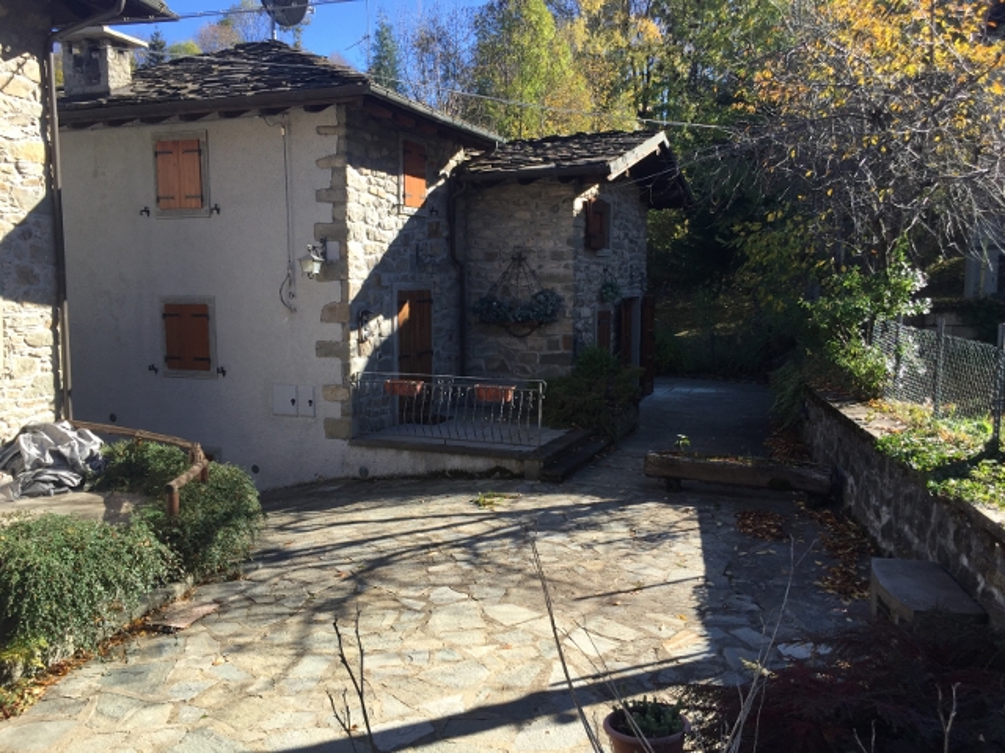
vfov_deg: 48.2
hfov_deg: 61.7
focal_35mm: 29
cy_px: 376
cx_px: 502
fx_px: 842
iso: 32
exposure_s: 1/565
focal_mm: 4.15
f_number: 2.2
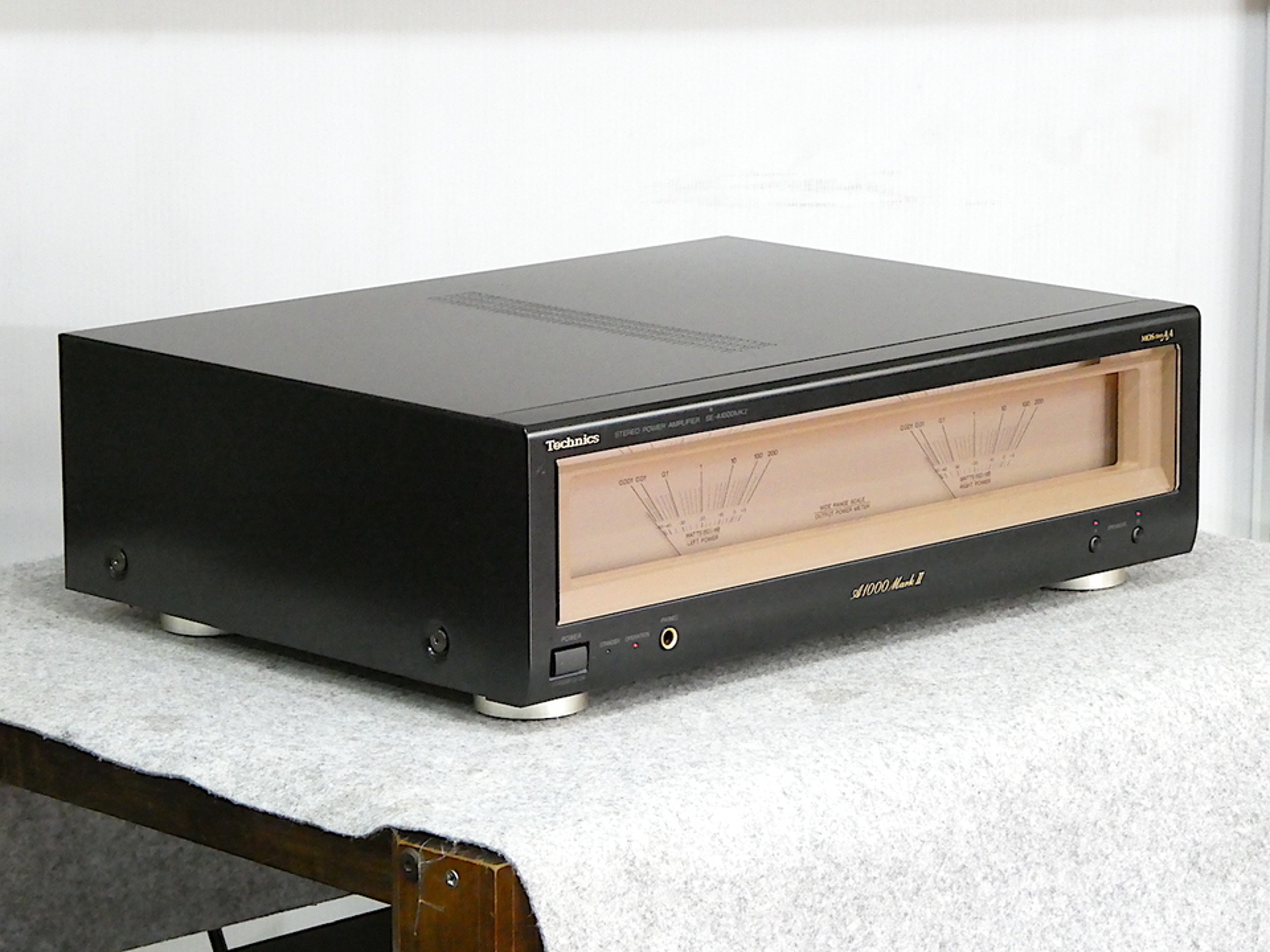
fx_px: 4549
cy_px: 476
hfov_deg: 15.9
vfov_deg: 12.0
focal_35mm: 124
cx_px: 635
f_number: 7.1
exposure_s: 1/30
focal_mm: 22.3
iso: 1600
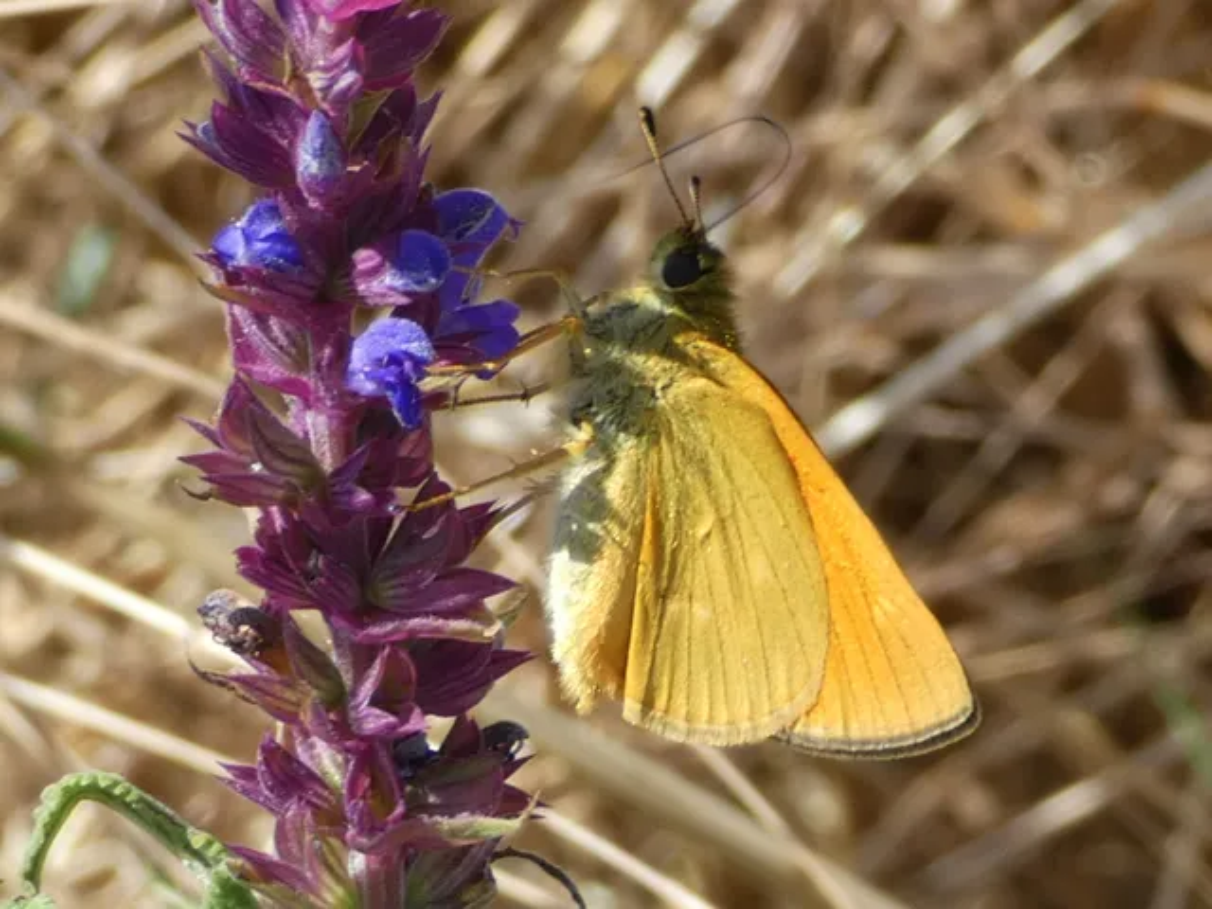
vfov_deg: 11.2
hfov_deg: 14.9
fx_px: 4622
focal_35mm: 132
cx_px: 606
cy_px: 454
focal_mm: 23.7
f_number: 5.2
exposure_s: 1/100
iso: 80
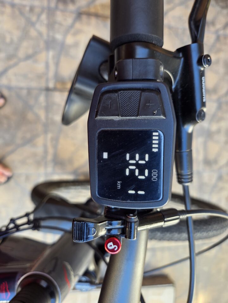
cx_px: 114
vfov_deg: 73.9
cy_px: 152
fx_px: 202
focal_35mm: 23
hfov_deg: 58.9
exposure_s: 1/62
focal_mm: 5.4
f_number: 1.8
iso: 40
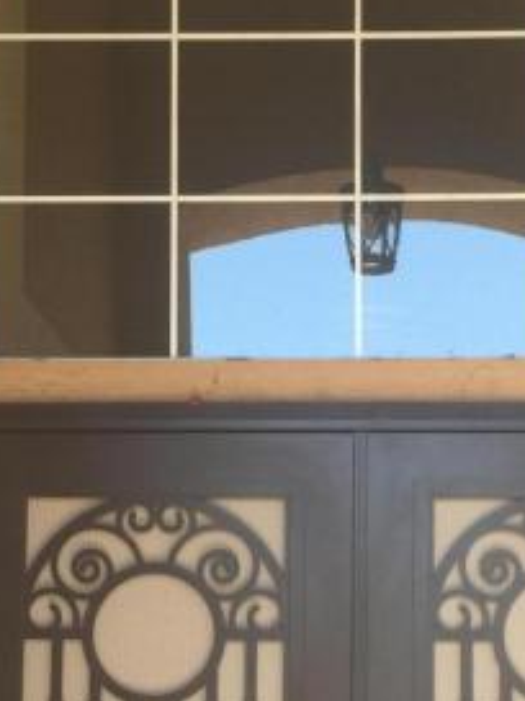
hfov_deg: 17.9
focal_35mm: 82
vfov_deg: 23.2
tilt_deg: +6.0
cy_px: 631
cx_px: 350
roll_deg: +0.7
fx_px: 1658
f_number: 2.2
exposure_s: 1/189
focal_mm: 4.15
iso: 32
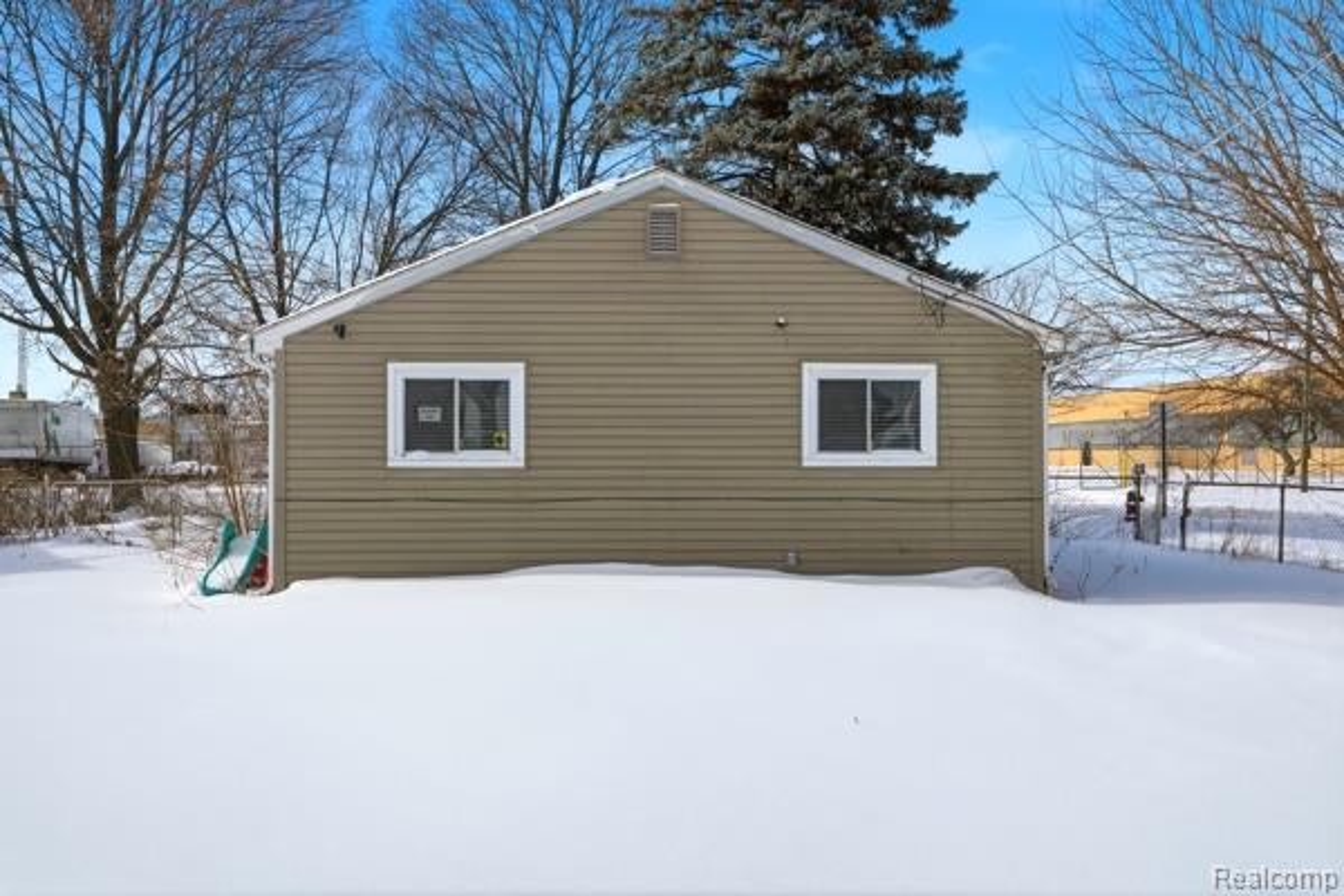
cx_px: 672
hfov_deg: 54.4
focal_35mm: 35
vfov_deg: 37.9
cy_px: 448
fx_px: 1307
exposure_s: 1/8000
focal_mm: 35
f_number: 8
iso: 400
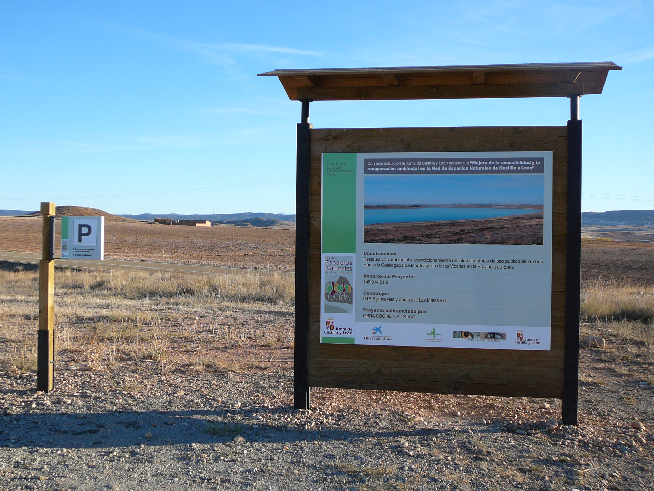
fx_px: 812
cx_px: 327
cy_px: 246
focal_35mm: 43
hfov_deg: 43.9
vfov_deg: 33.6
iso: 80
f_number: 3.2
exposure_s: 1/500
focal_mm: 6.4
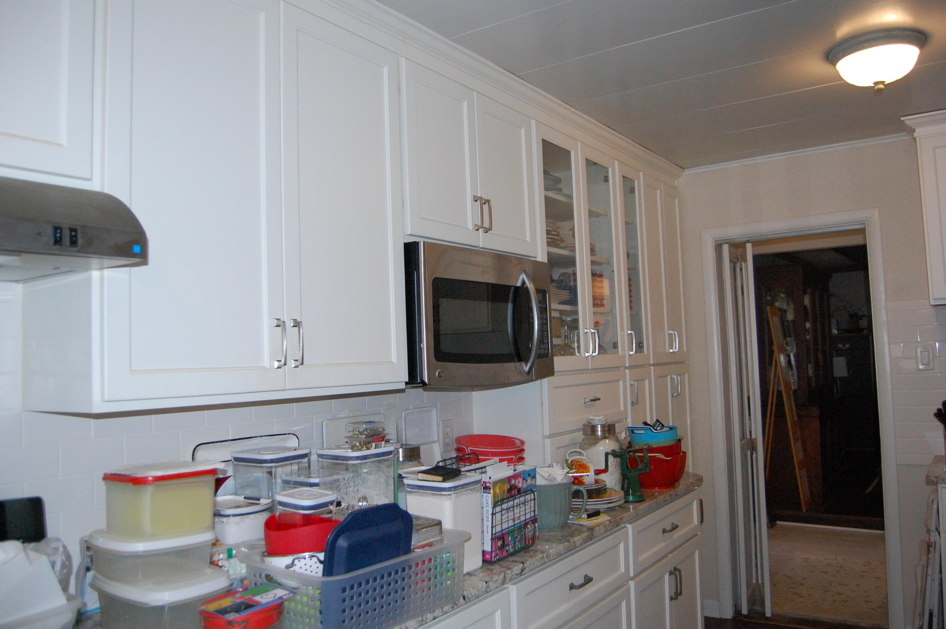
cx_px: 473
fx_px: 709
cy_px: 314
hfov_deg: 67.4
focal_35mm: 27
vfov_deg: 47.8
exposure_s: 1/400
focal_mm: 18
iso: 1600
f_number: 3.5
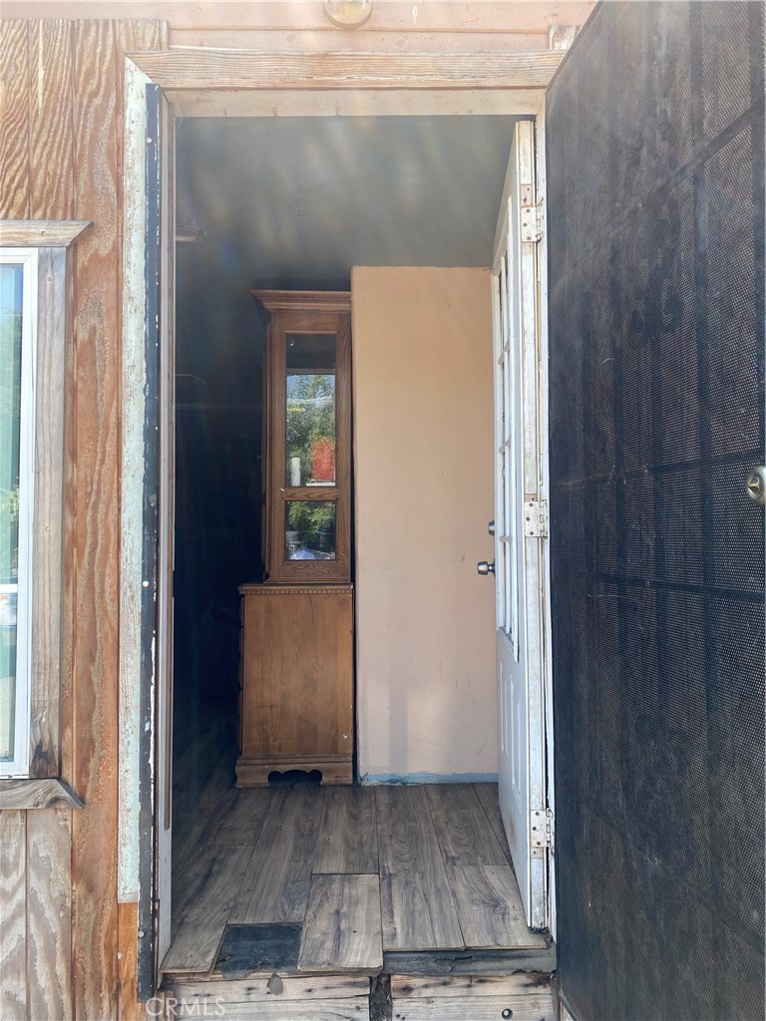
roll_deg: +0.3
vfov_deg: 67.3
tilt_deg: +3.1
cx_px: 383
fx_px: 767
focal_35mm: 26
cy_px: 510
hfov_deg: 53.1
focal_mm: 4.25
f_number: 1.8
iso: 32
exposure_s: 1/242
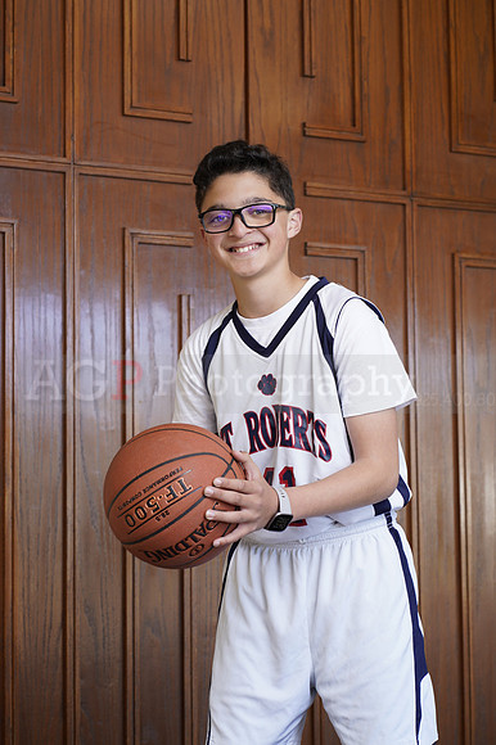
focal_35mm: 85
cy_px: 372
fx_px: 1759
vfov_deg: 23.9
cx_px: 248
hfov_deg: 16.1
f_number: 5.6
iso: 200
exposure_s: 1/60
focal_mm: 85
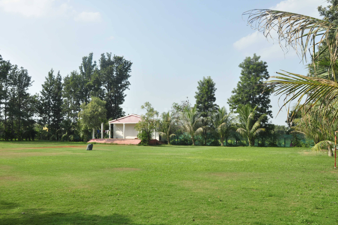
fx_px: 540
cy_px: 116
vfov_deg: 23.5
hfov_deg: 34.8
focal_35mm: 58
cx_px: 172
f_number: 11
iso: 200
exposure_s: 1/200
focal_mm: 35
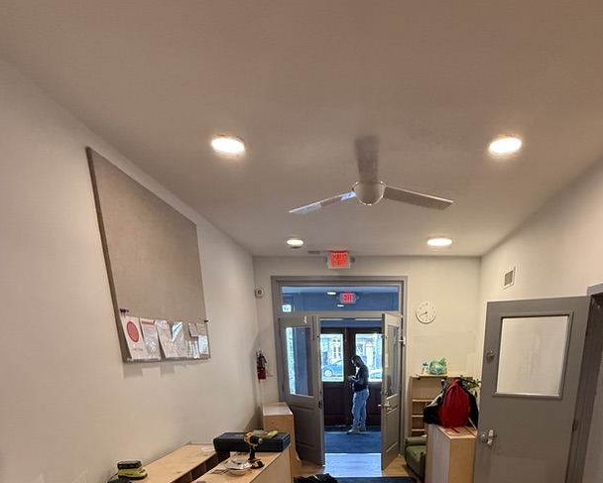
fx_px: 411
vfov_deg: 50.3
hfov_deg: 71.5
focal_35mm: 23
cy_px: 475
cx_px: 372
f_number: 2.2
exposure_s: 1/120
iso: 500
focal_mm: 2.22
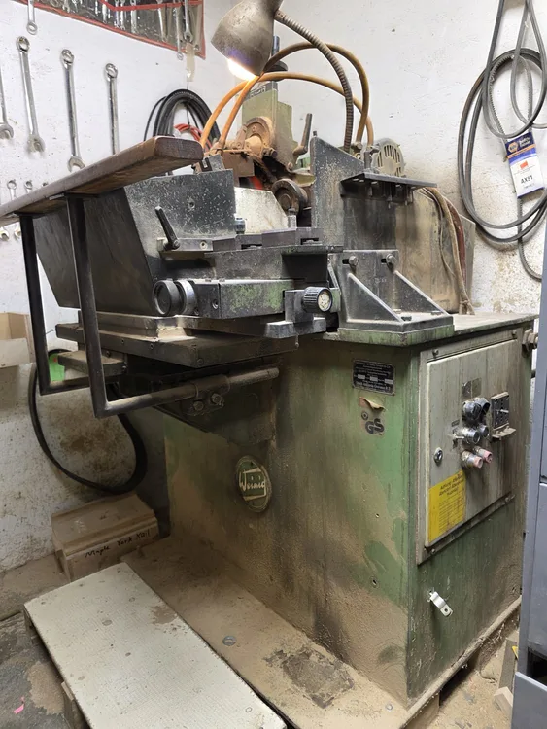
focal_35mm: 23
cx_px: 274
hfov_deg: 58.9
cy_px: 364
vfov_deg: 73.9
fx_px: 484
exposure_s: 1/120
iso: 200
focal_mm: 6.3
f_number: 1.7
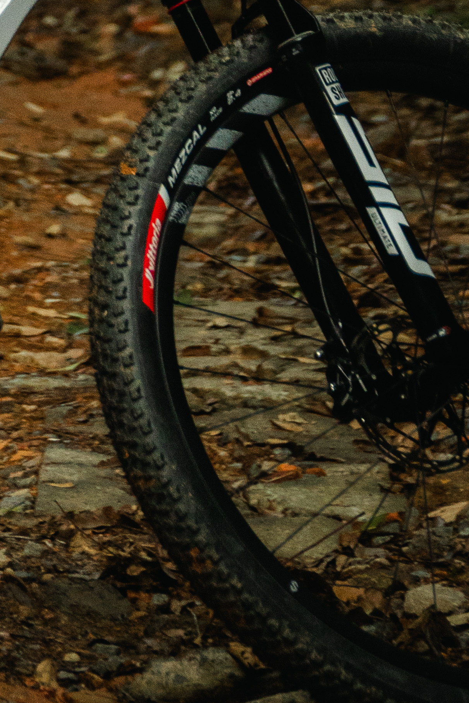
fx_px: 6976
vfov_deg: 5.7
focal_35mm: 357
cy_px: -285
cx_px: -160
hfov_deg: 3.8
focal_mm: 70
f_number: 4
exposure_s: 1/160
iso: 800
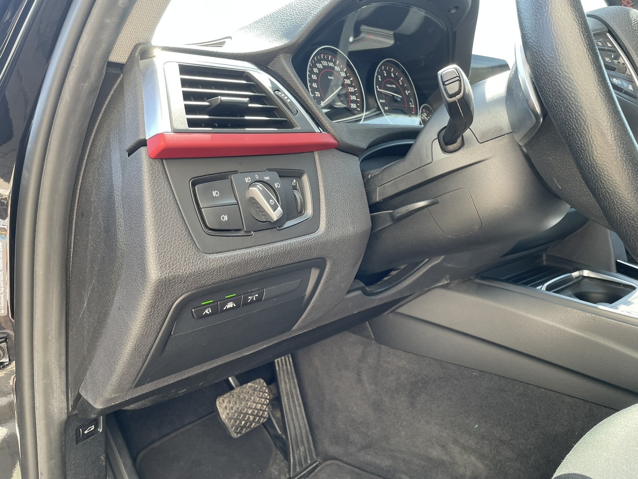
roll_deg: +1.7
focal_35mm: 26
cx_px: 319
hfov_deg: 67.3
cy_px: 240
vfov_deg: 53.1
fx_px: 479
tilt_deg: -10.5
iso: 50
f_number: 1.6
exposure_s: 1/121
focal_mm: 4.2
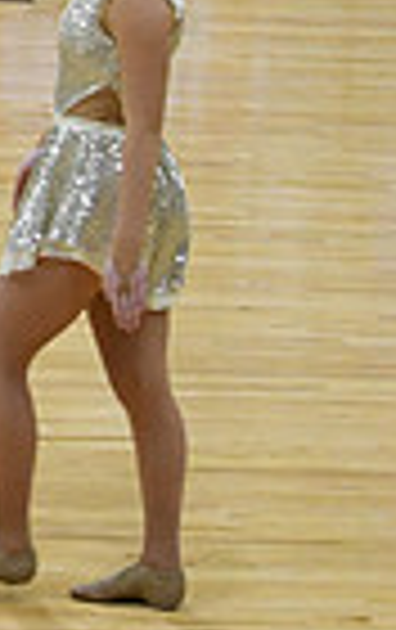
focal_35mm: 442
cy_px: 65
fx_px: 7601
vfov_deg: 4.7
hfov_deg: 2.9
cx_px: -765
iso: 5000
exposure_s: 1/500
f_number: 4
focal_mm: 70
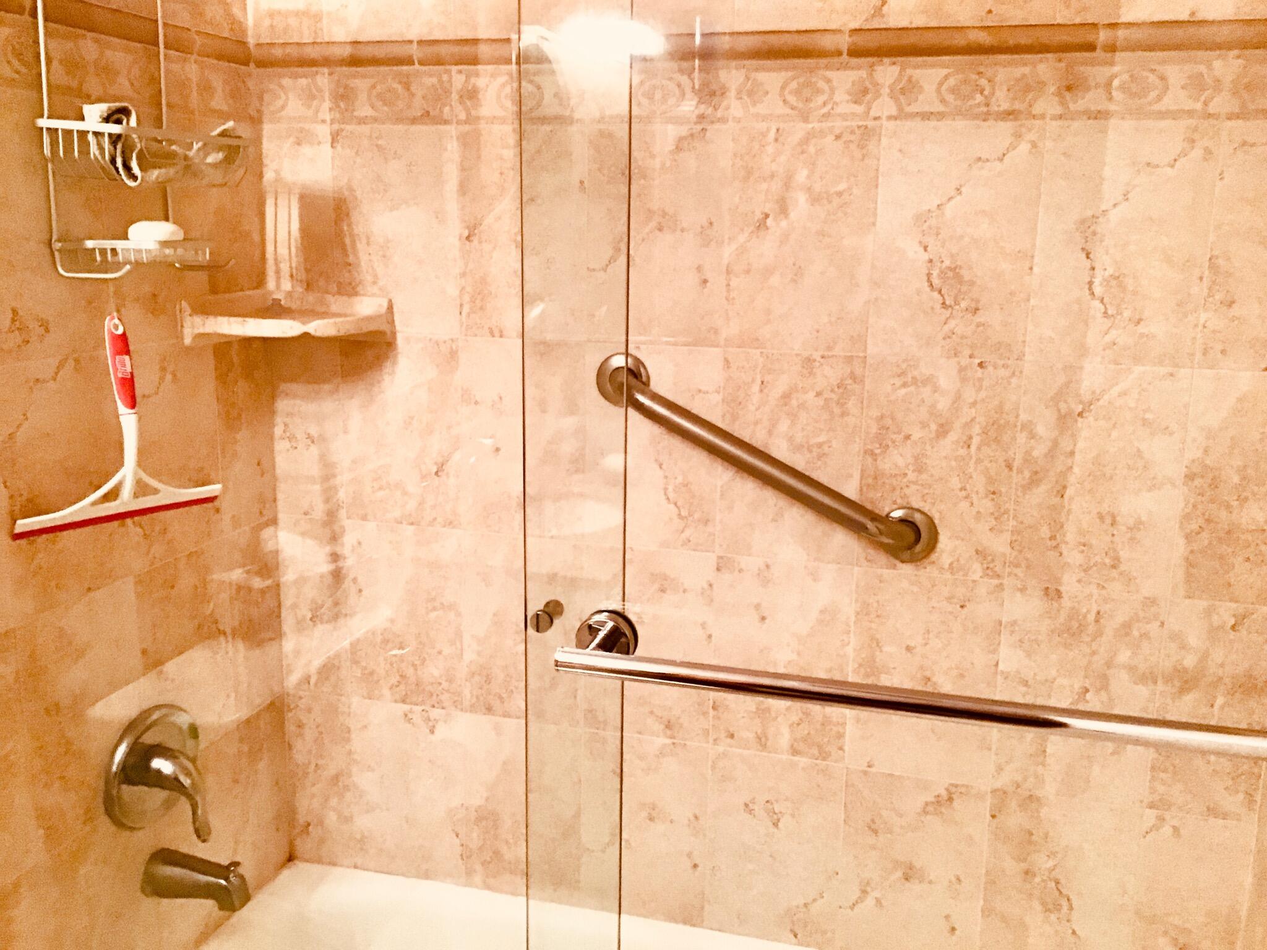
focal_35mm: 31
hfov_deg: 58.4
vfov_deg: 45.4
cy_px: 475
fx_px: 1135
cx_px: 634
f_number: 2.4
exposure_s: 1/30
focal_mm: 3.3
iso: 125
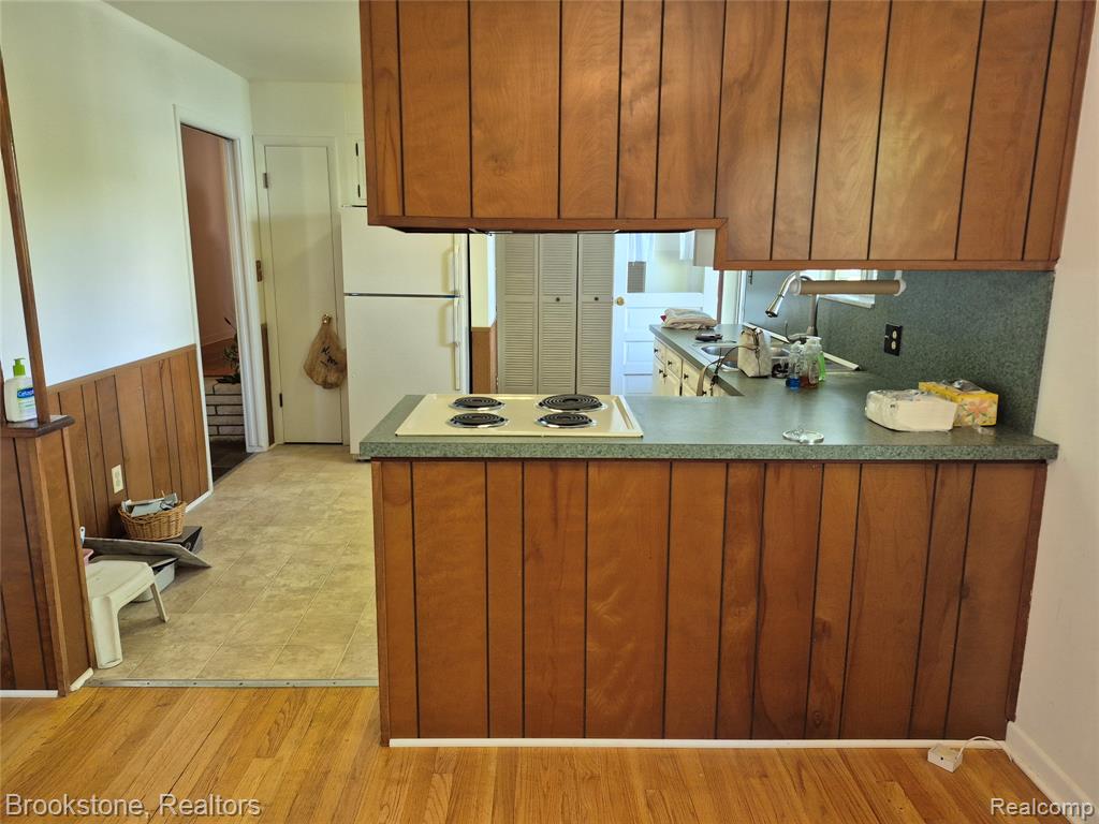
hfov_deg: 73.9
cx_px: 550
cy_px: 412
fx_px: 730
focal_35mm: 23
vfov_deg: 58.9
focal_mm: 5.4
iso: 400
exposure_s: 1/120
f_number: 1.8
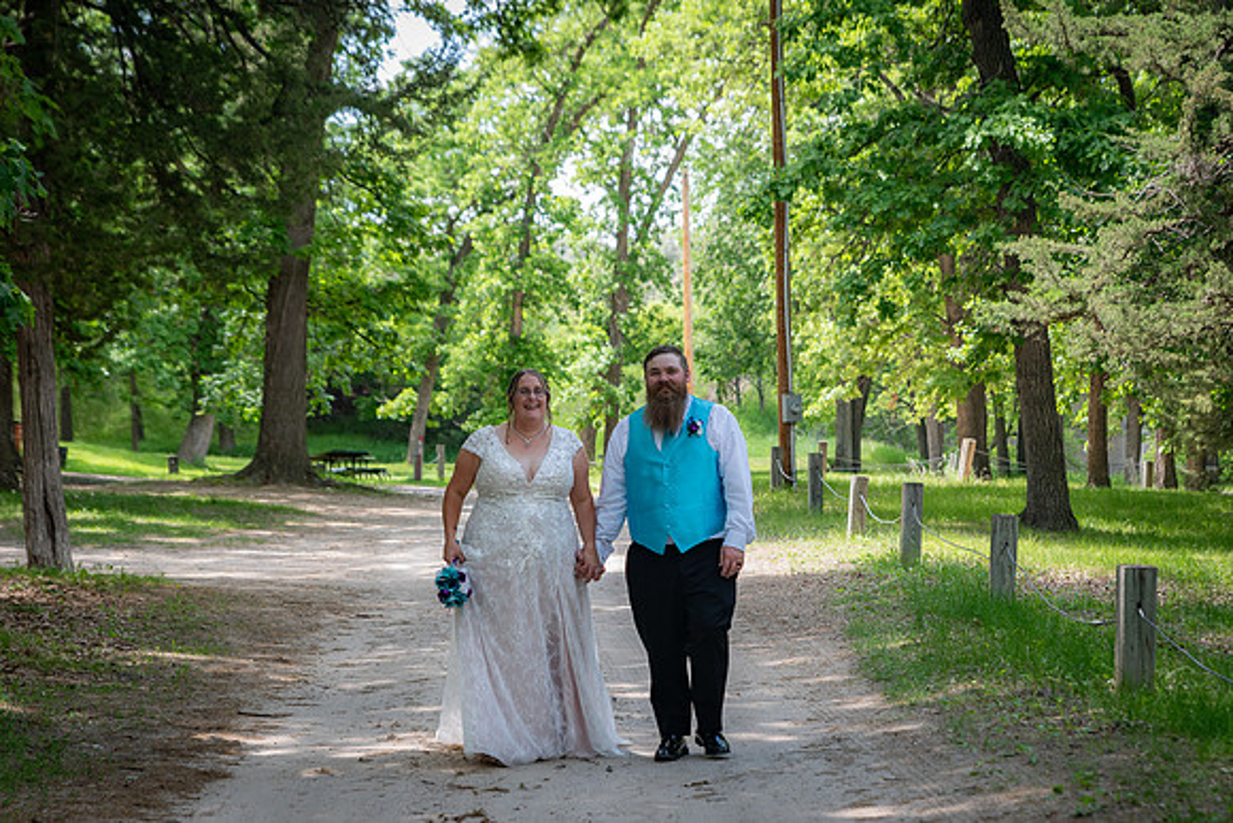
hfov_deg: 22.5
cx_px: 687
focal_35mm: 90
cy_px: 437
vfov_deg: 15.2
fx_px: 3092
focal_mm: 70
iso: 200
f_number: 4
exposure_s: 1/160
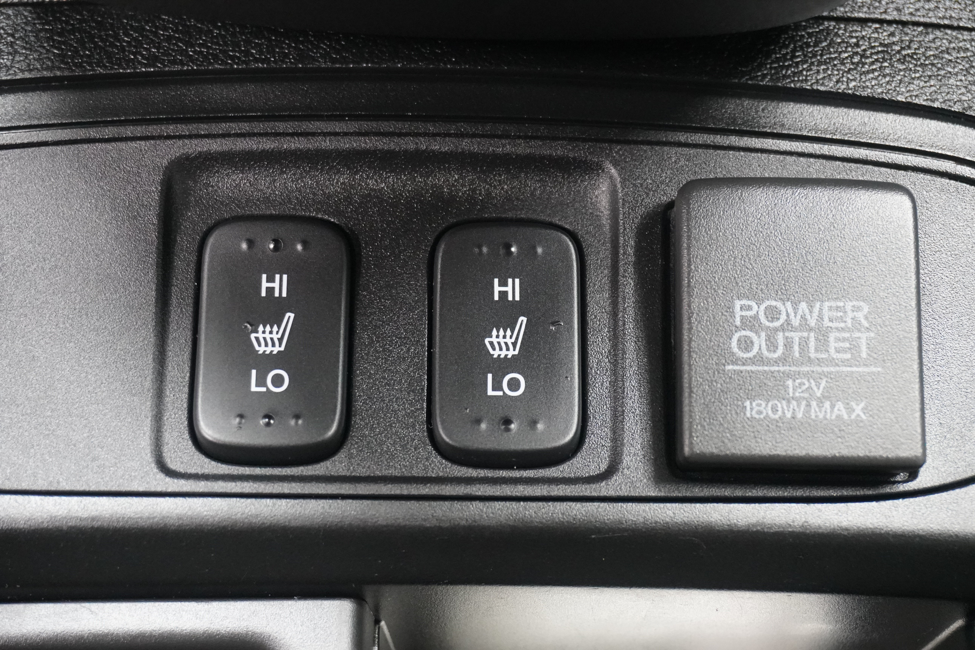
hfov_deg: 35.0
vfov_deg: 23.8
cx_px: 488
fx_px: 1544
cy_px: 325
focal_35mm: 57
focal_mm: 38
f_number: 5.6
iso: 6400
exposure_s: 1/60
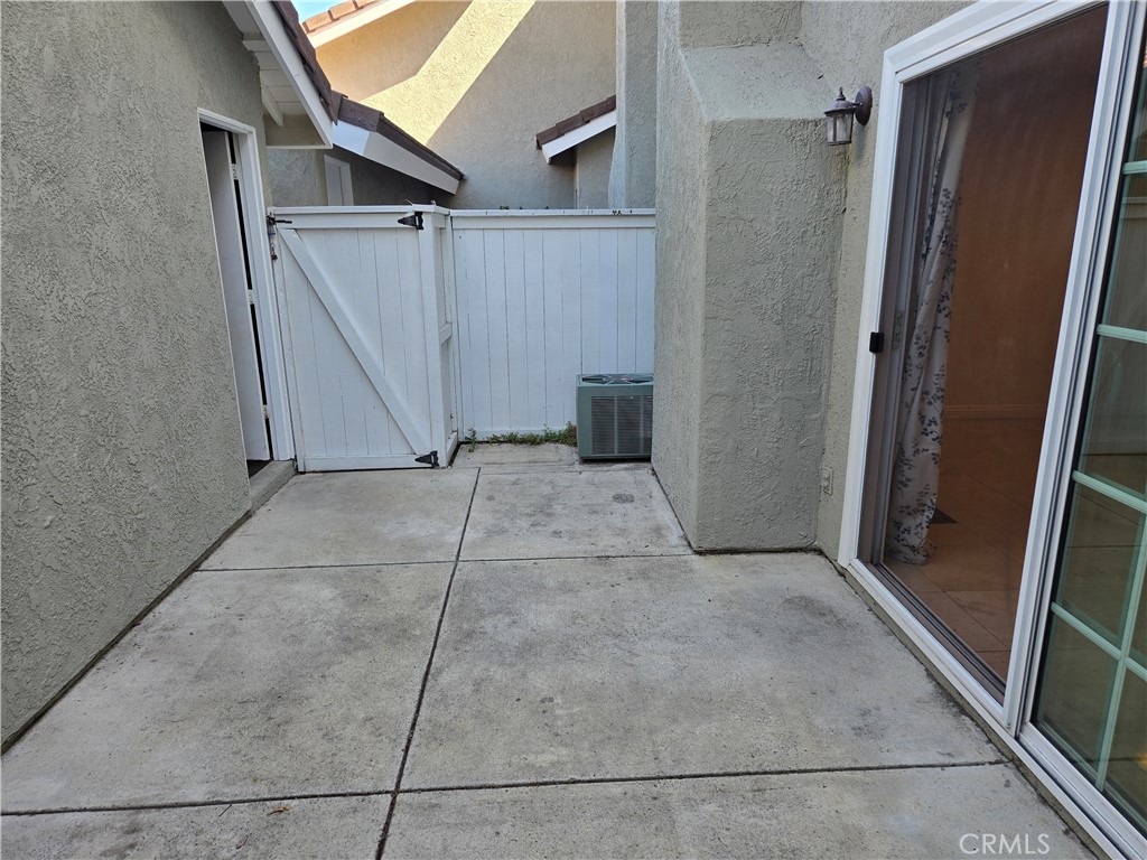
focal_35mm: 23
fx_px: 762
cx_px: 574
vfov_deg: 58.9
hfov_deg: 73.9
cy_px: 430
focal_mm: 5.4
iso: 25
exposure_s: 1/225
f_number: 1.8
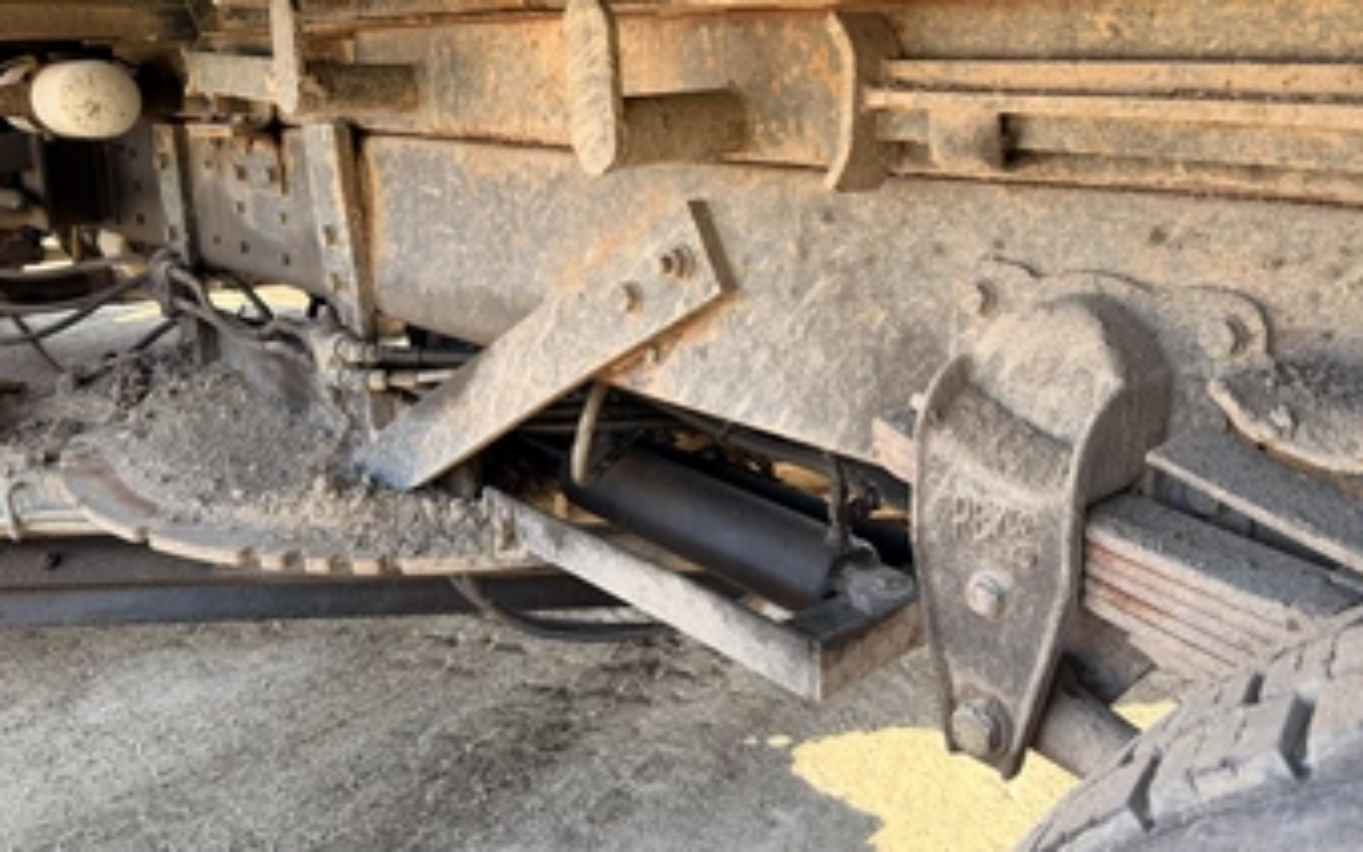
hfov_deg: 62.5
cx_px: 788
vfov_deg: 41.6
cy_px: 322
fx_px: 1115
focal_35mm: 30
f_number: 1.78
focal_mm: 6.76
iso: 80
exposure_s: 1/240
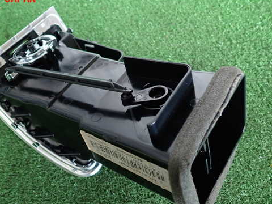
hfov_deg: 52.1
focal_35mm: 35
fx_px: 275
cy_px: 119
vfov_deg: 40.6
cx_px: 103
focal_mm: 5.05
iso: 400
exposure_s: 1/30
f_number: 2.2
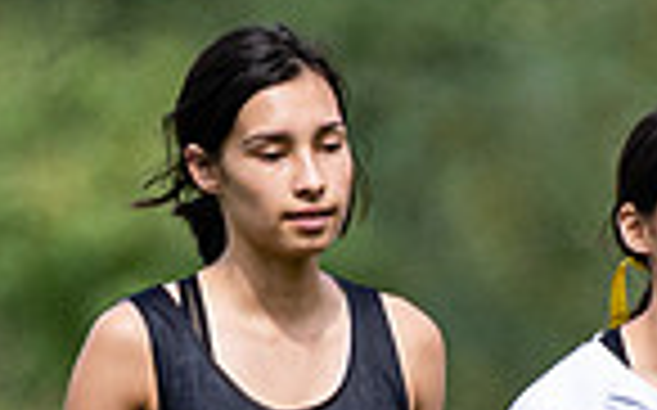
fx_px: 80333
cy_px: 1062
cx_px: 737
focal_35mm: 4490
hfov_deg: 0.5
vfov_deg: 0.3
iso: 200
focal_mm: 400
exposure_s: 1/1000
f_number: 4
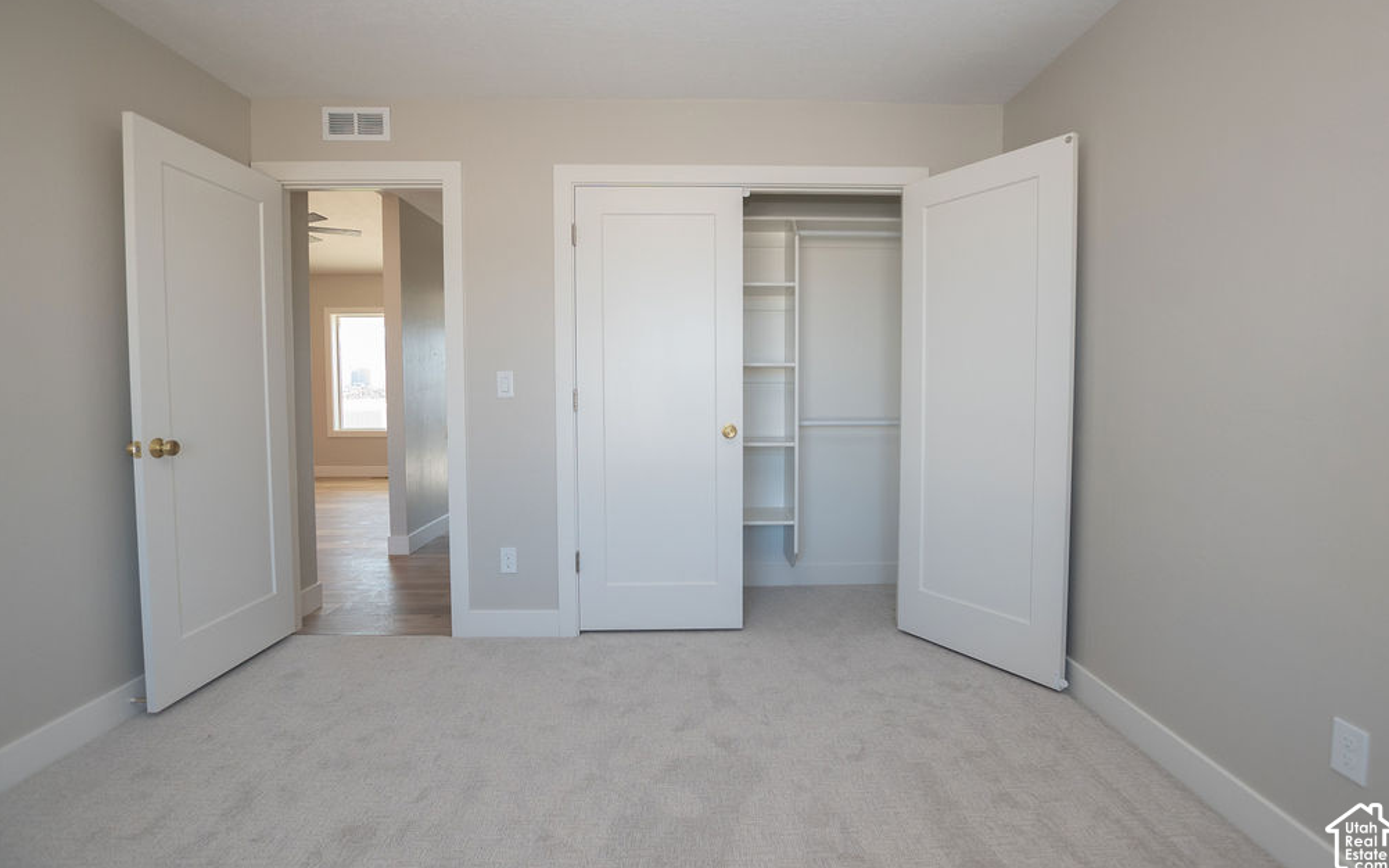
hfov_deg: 97.8
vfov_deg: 71.2
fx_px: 606
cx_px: 707
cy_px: 411
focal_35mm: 16
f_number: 4
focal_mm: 10
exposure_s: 1/200
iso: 500
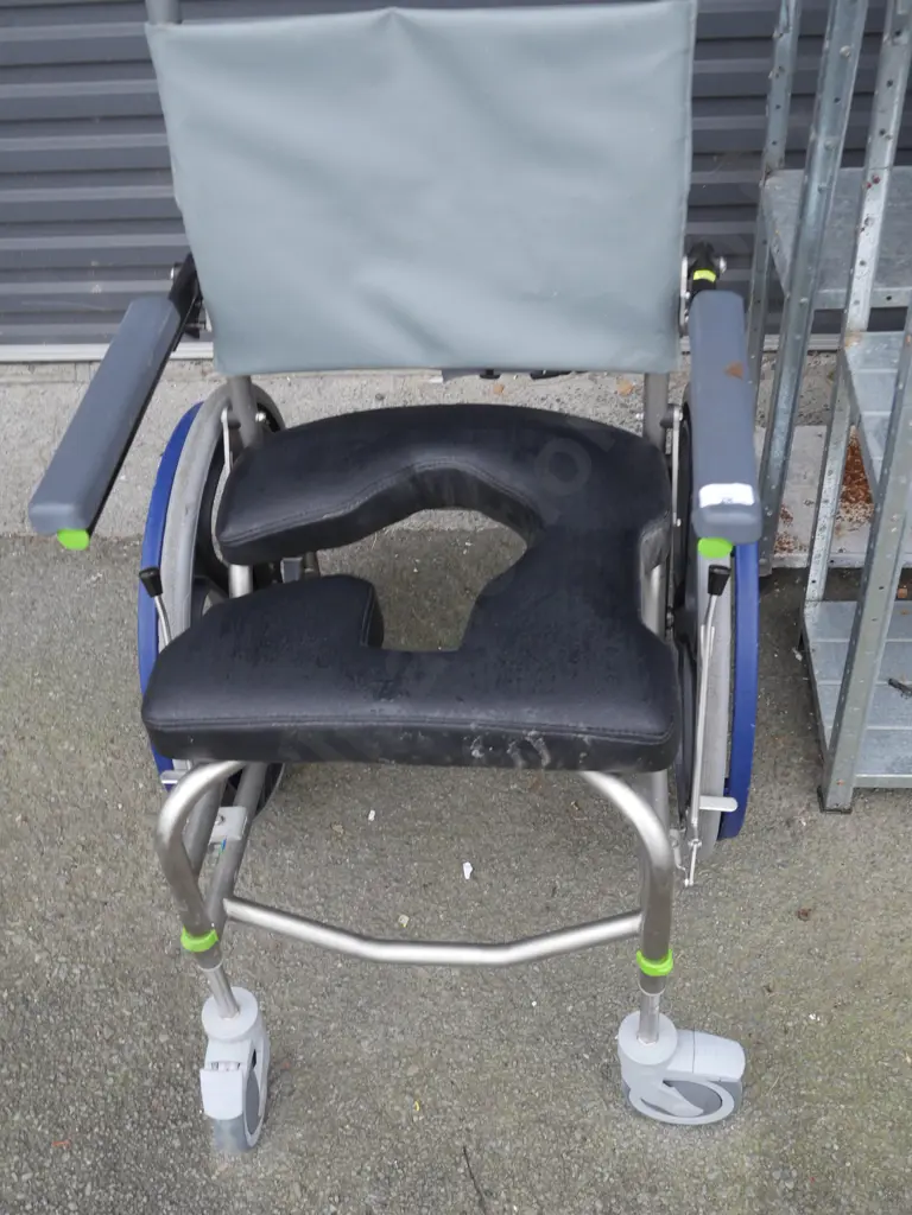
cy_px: 608
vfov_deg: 51.4
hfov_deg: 39.7
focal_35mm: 36
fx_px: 1265
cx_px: 456
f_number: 5
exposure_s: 1/60
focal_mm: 18
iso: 640
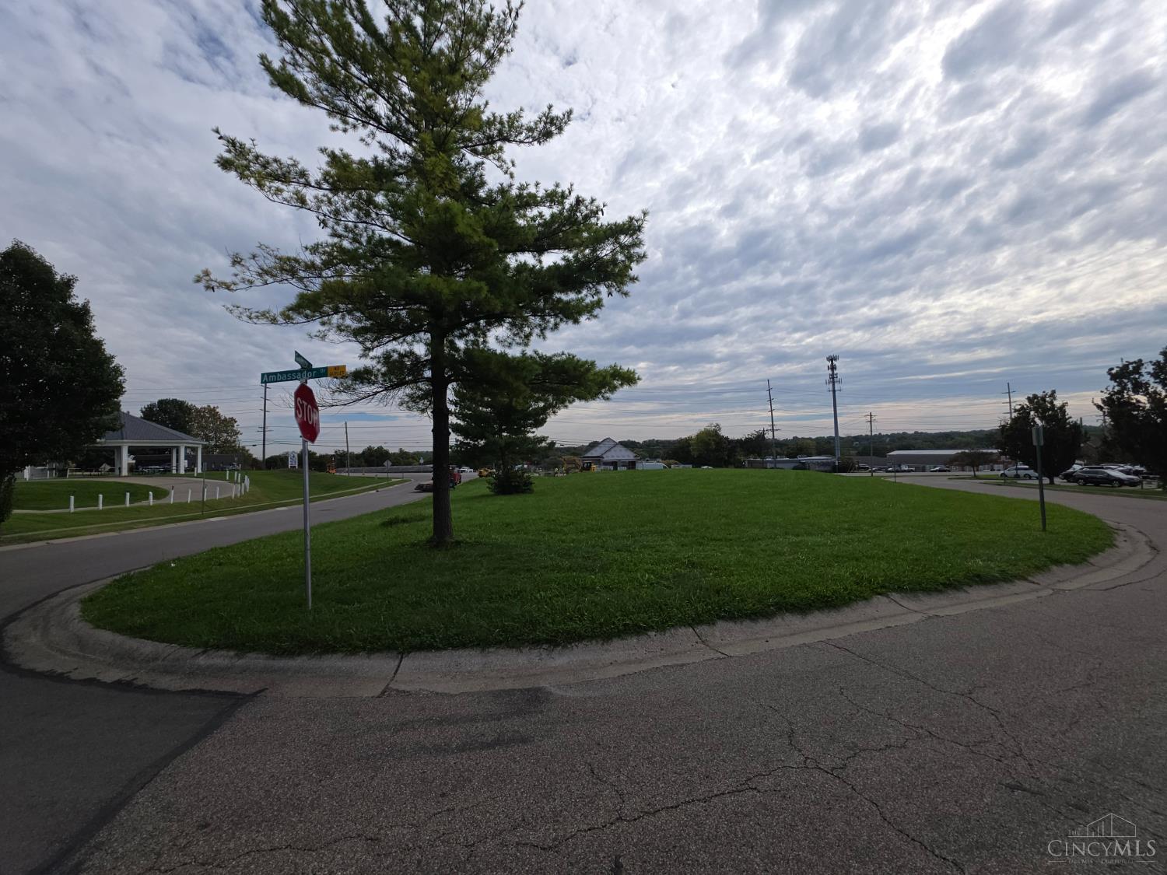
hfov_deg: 106.2
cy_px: 438
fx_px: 438
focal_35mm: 13
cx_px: 584
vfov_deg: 89.9
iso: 20
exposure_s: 1/1894
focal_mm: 2.2
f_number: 1.9
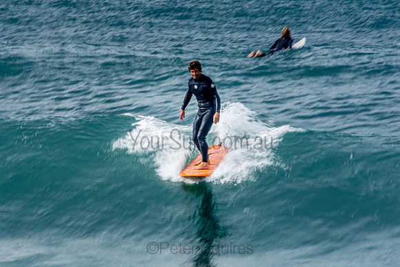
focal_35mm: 720
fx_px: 8001
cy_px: 134
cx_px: 200
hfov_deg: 2.9
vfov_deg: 1.9
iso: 100
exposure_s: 1/25
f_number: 22
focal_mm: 480
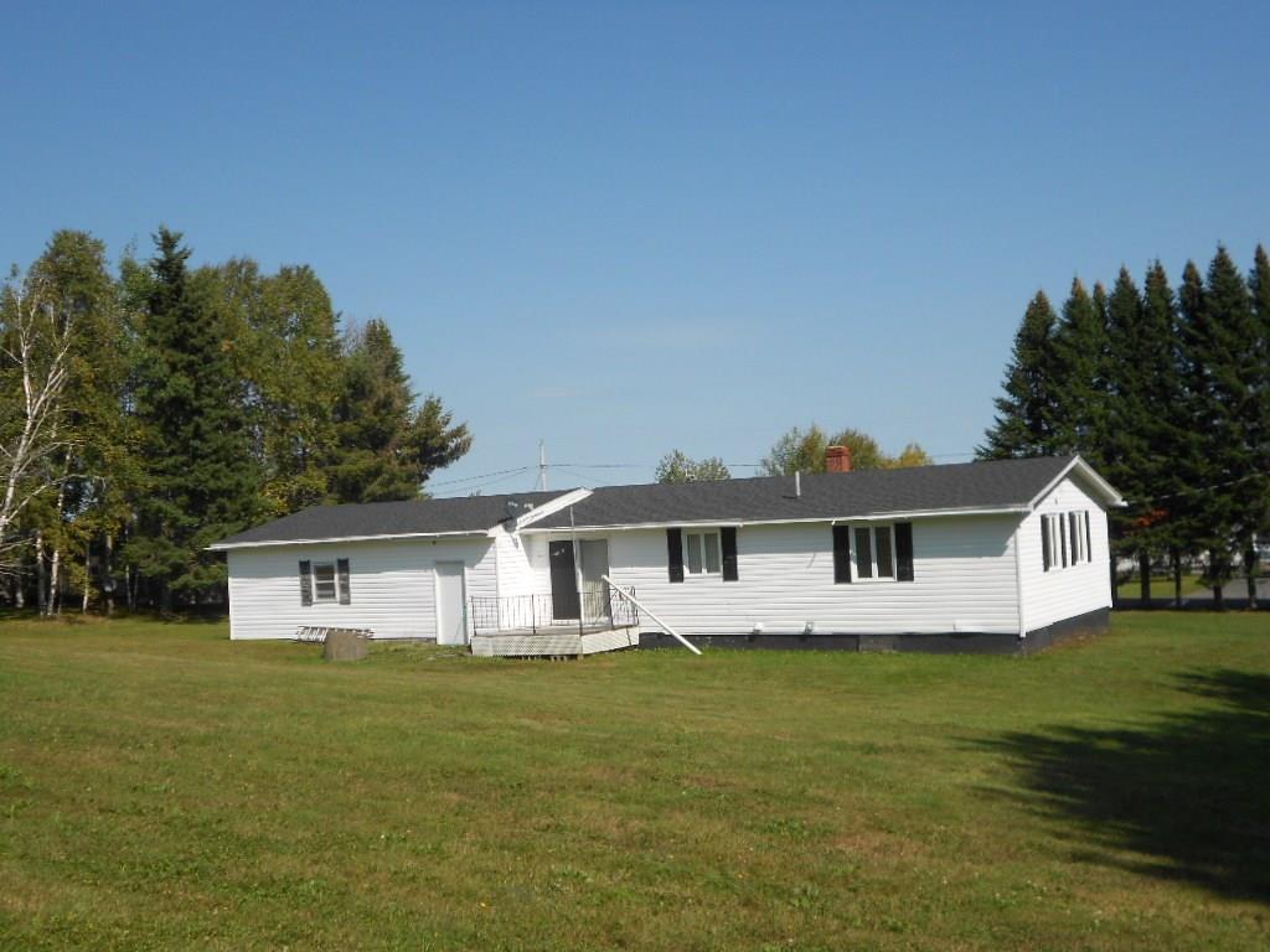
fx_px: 1357
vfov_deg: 38.7
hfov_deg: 50.1
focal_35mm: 37
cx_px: 635
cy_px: 476
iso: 80
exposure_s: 1/1000
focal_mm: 6.7
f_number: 3.9
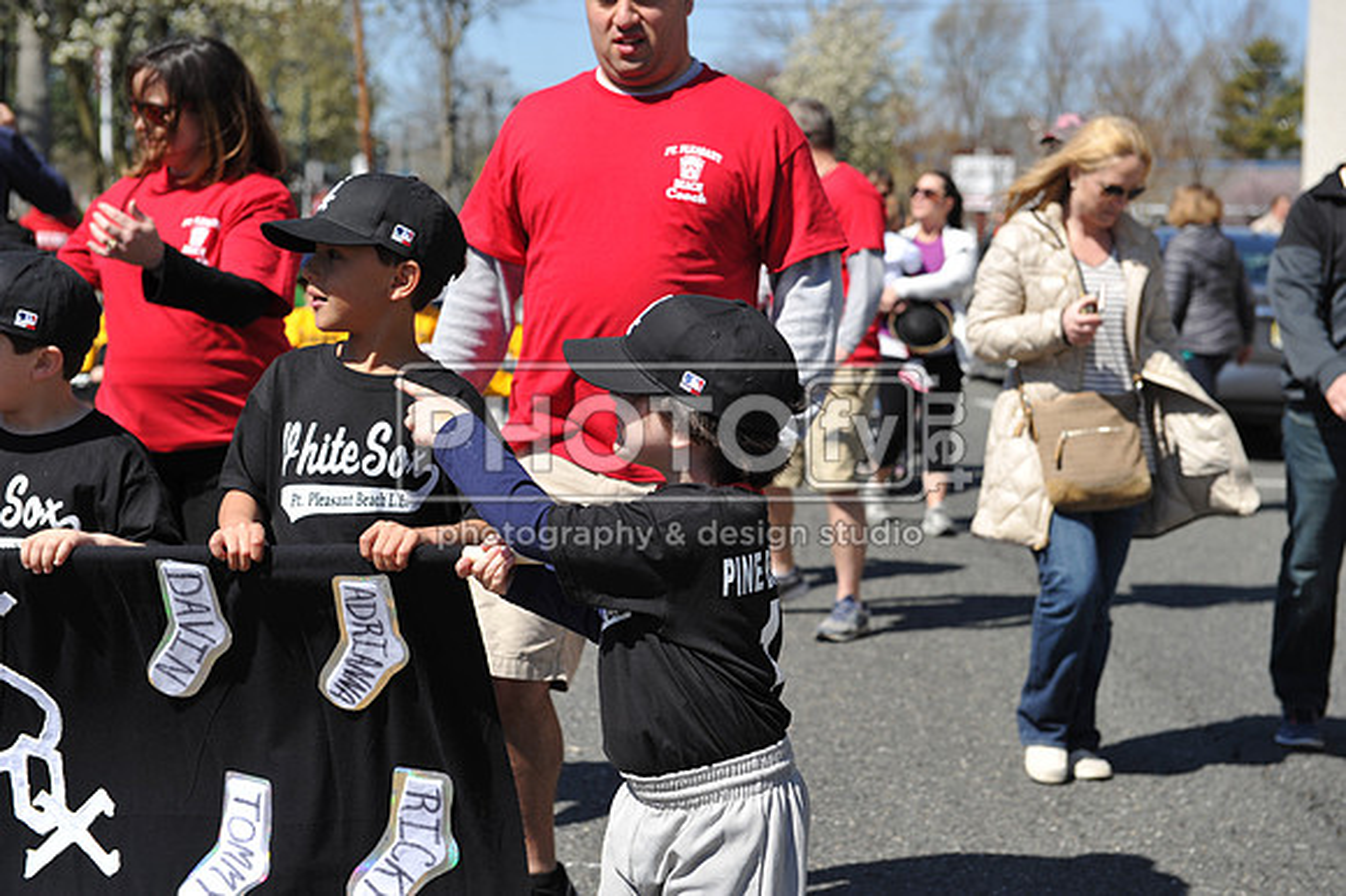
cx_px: 673
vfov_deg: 19.4
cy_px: 448
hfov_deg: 28.9
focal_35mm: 70
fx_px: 2616
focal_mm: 70
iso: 200
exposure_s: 1/800
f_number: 5
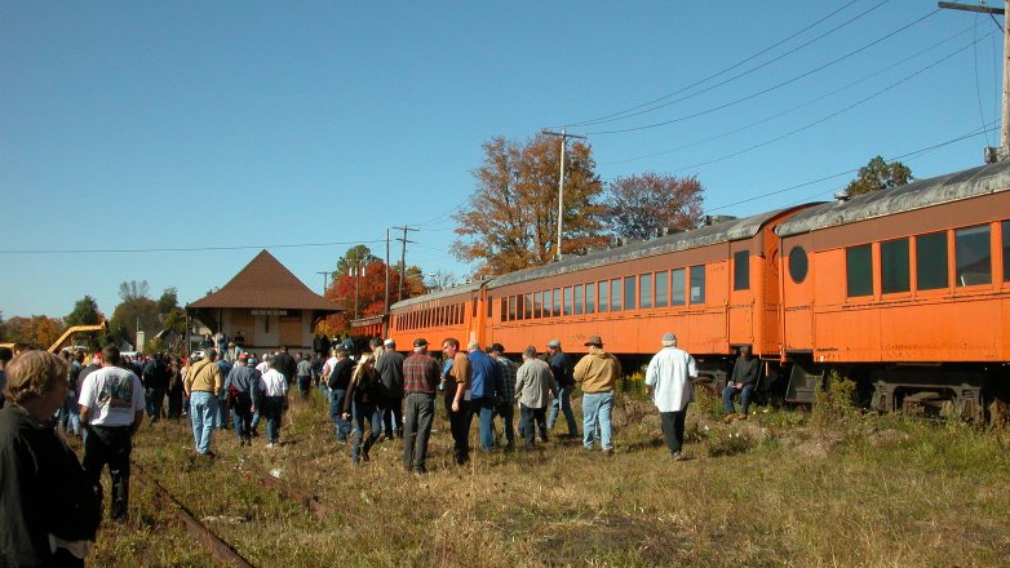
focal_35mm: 39
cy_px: 320
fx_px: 1045
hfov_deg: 51.6
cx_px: 514
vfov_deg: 30.4
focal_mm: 8.9
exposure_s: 1/627
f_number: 8
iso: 200
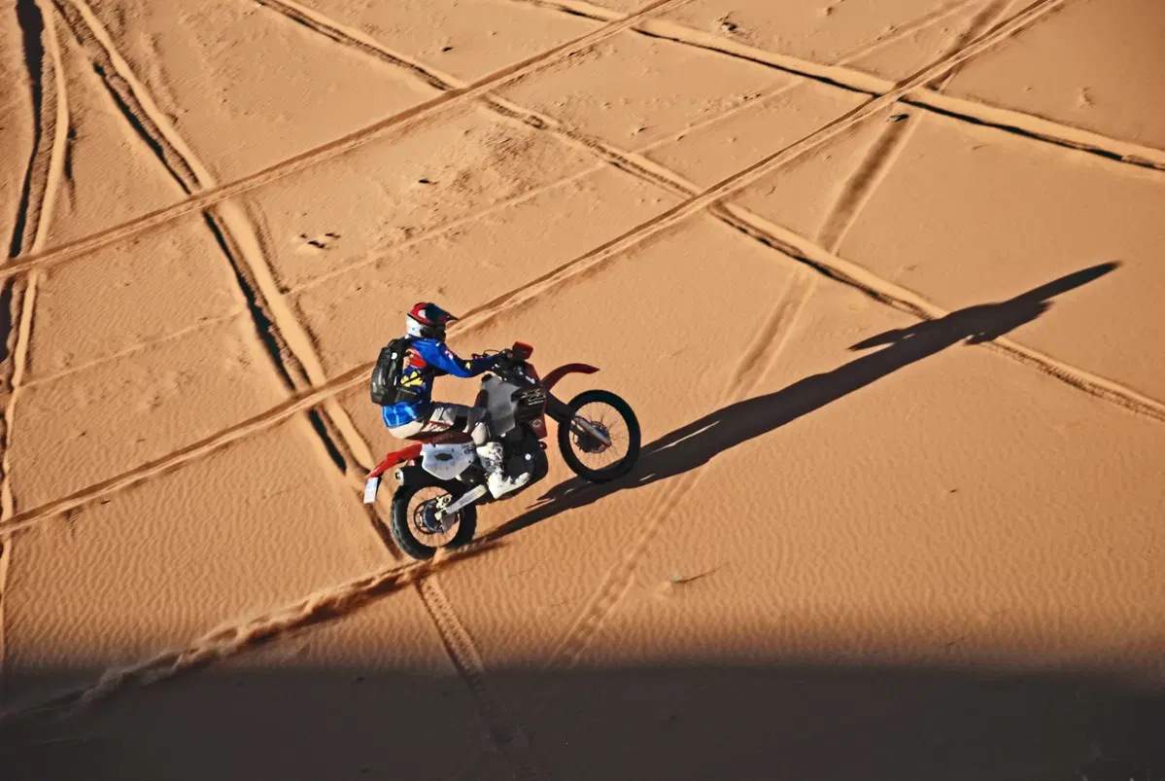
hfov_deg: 16.1
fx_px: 4132
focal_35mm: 128
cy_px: 390
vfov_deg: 10.8
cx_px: 582
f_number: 5.6
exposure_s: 1/500
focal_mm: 85
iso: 200
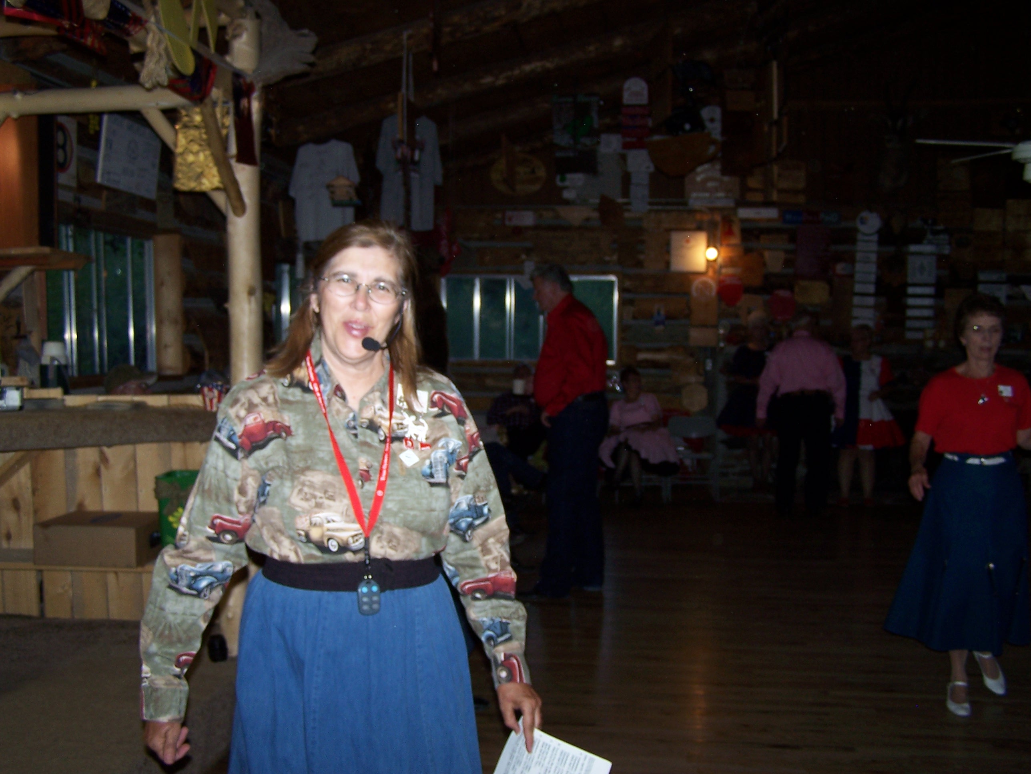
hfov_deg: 49.0
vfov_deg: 37.7
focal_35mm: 38
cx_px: 516
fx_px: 1132
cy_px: 387
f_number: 2.8
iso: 80
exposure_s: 1/60
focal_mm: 6.3
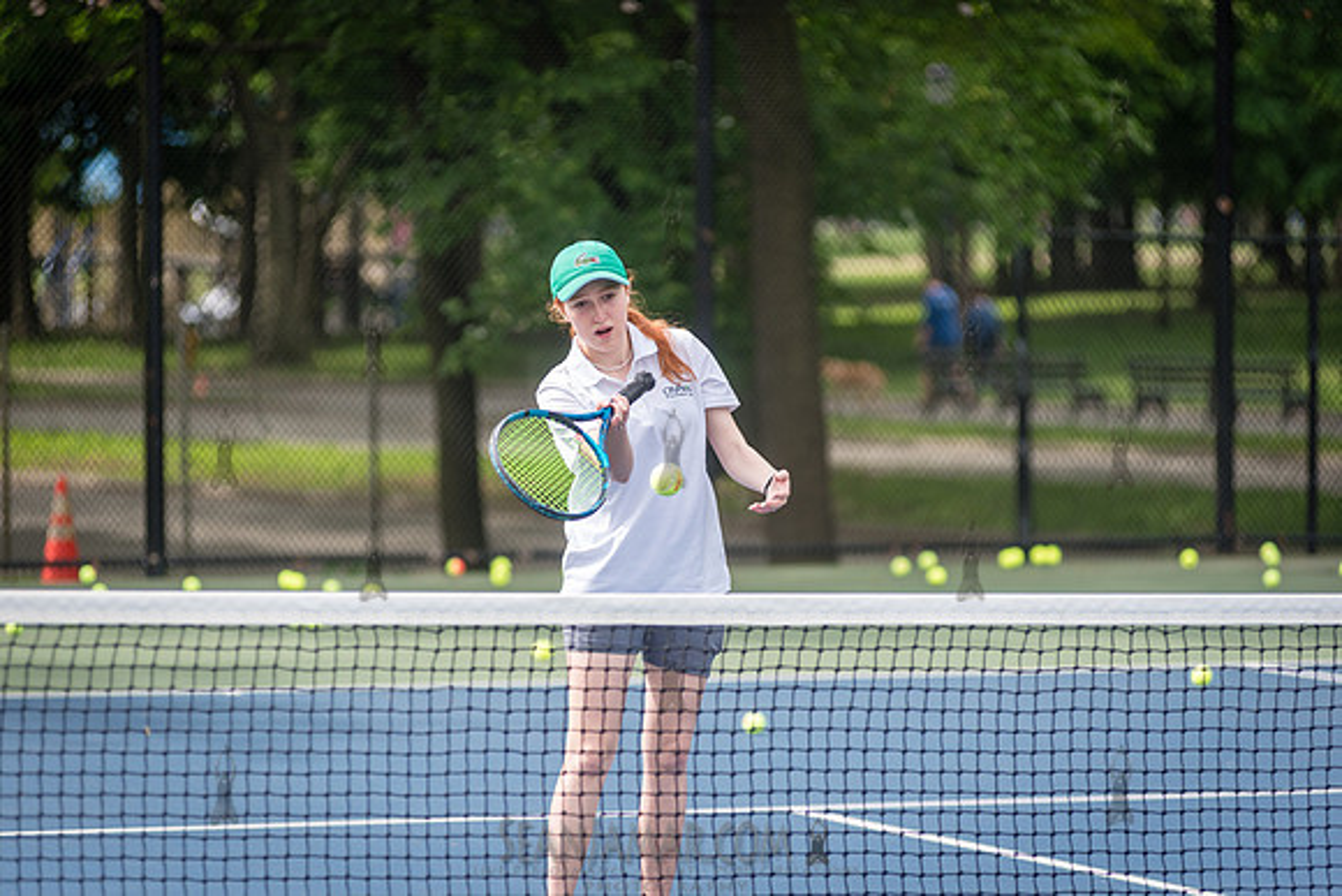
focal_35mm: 171
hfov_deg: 12.0
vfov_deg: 8.0
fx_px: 6370
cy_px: 448
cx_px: 671
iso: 200
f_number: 3.5
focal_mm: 170
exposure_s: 1/1250
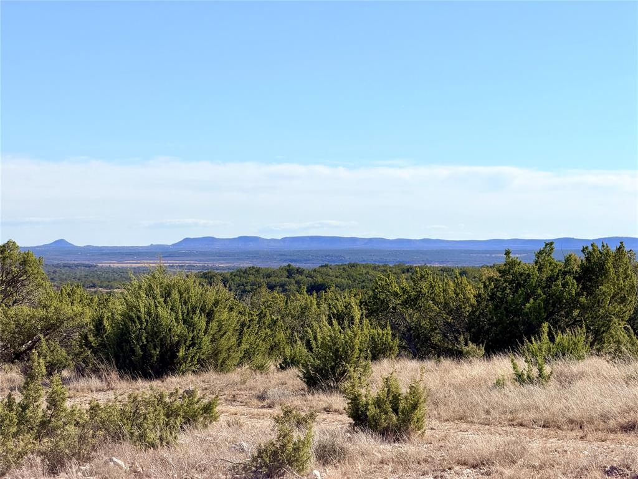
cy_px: 240
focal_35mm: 100
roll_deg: +0.4
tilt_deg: +0.4
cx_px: 319
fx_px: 1843
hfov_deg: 19.6
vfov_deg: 14.8
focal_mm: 16.89
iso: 20
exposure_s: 1/820
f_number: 2.8
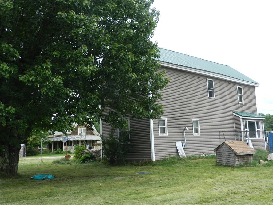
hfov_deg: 49.0
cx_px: 136
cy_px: 102
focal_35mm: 38
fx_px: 300
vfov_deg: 37.7
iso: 160
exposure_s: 1/100
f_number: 4
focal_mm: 6.7
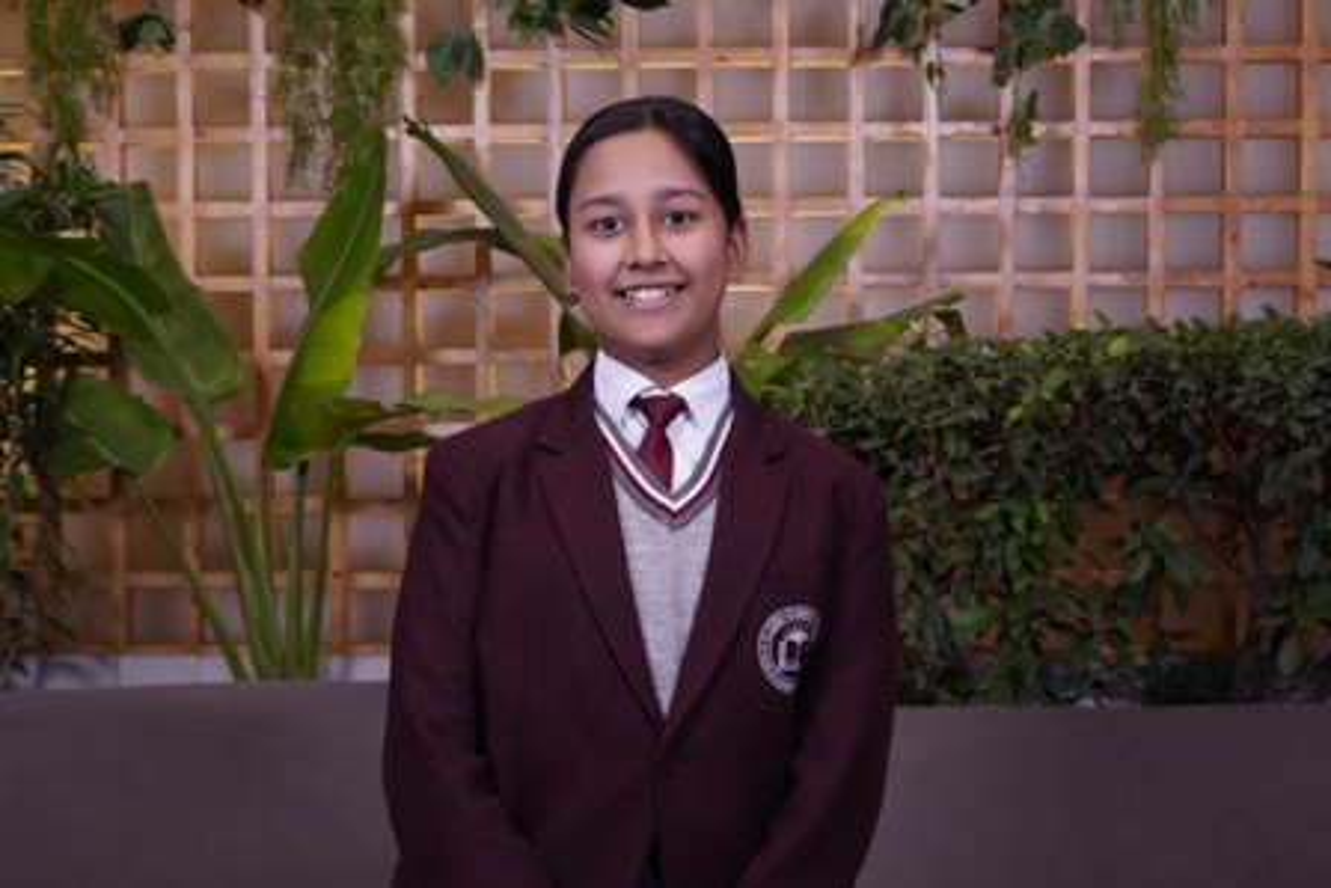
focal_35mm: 52
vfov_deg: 26.0
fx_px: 1923
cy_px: 444
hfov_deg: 38.2
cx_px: 666
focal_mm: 35
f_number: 5
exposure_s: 1/125
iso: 500
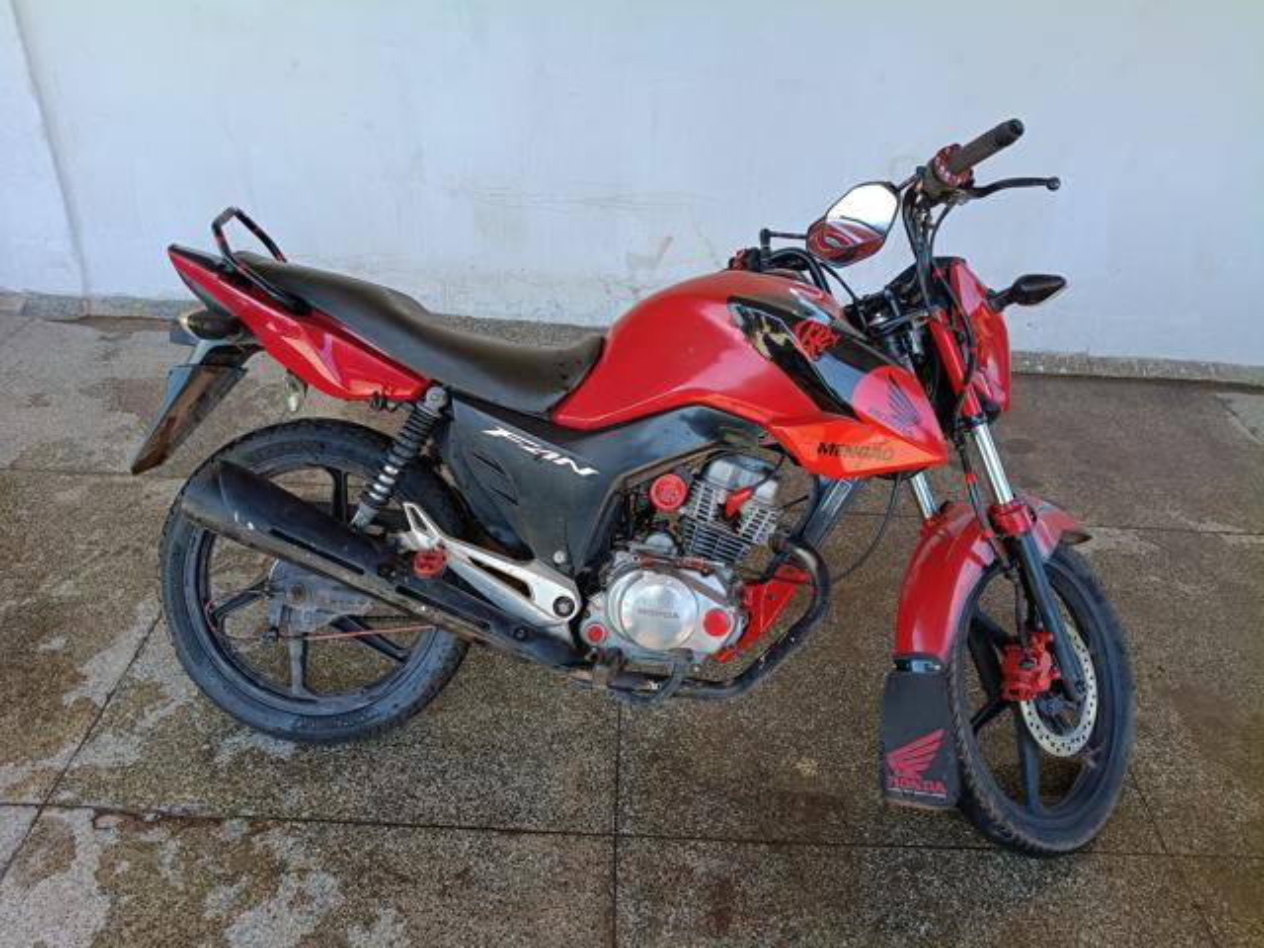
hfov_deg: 67.3
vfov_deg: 53.1
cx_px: 632
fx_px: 949
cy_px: 474
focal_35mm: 26
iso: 143
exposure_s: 1/147
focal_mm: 4.81
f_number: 1.8
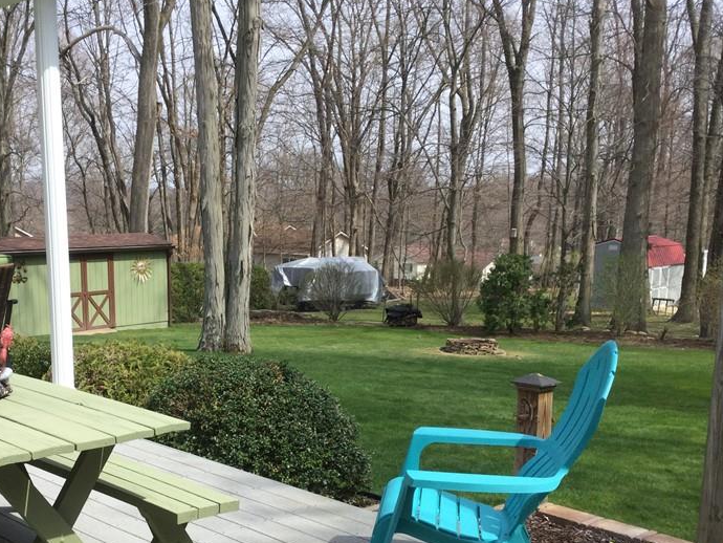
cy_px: 389
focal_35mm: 46
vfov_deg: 31.1
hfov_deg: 40.9
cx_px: 271
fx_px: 961
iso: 25
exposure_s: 1/799
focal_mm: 3.3
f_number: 2.4
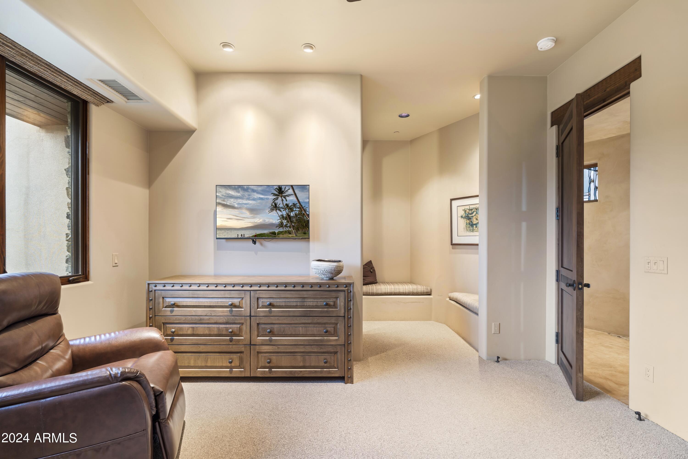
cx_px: 344
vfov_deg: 72.1
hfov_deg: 95.0
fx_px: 315
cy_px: 230
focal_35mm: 16
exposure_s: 1/3.33
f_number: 8
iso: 400
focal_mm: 16.5
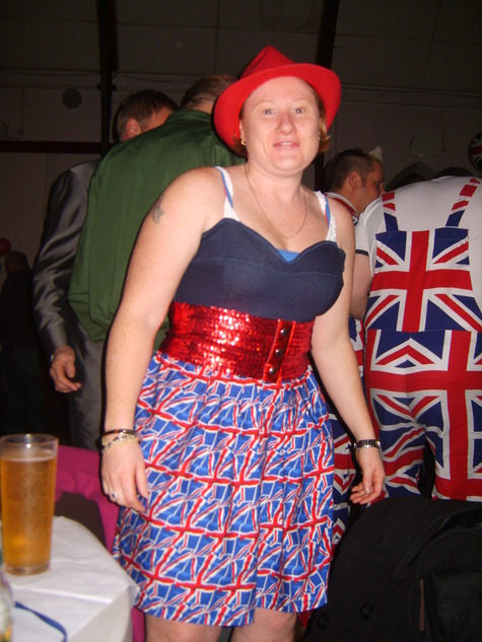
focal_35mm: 35
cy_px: 321
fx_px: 650
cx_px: 241
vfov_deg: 52.6
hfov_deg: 40.7
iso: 100
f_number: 2.8
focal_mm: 7.4
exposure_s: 1/30
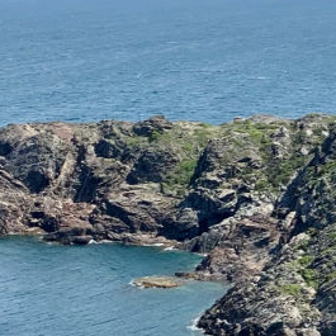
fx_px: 1131
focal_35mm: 103
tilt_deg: -13.6
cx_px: 410
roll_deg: +1.4
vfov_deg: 16.6
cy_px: 315
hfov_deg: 16.2
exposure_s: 1/2364
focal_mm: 4.25
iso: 25
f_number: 1.8
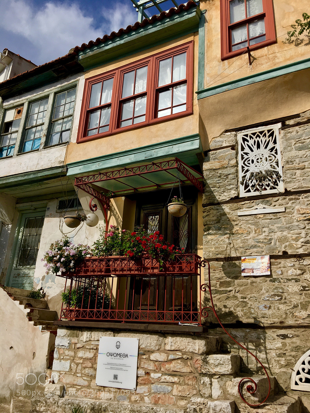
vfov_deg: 61.7
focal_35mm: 29
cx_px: 155
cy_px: 206
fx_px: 346
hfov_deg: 48.2
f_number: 2.2
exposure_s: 1/2747
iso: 25
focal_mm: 4.15
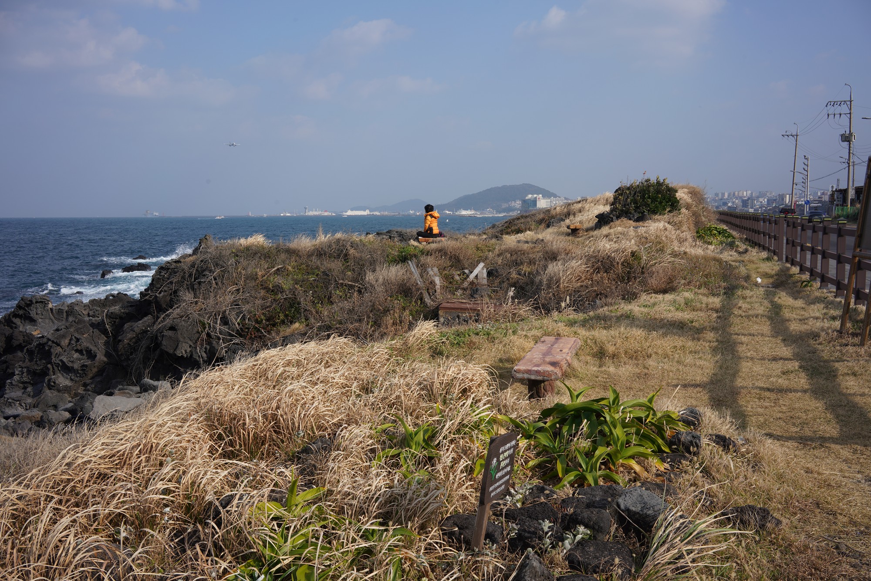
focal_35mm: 35
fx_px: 847
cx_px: 436
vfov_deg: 37.9
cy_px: 290
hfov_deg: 54.4
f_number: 14
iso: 100
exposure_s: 1/100
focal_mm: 35
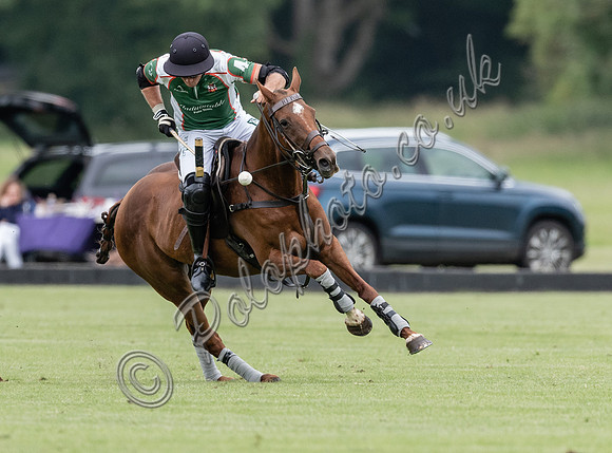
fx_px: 18779
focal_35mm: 1067
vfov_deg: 1.4
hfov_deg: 1.9
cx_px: 241
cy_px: 260
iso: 1000
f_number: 4.5
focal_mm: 500
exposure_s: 1/2500
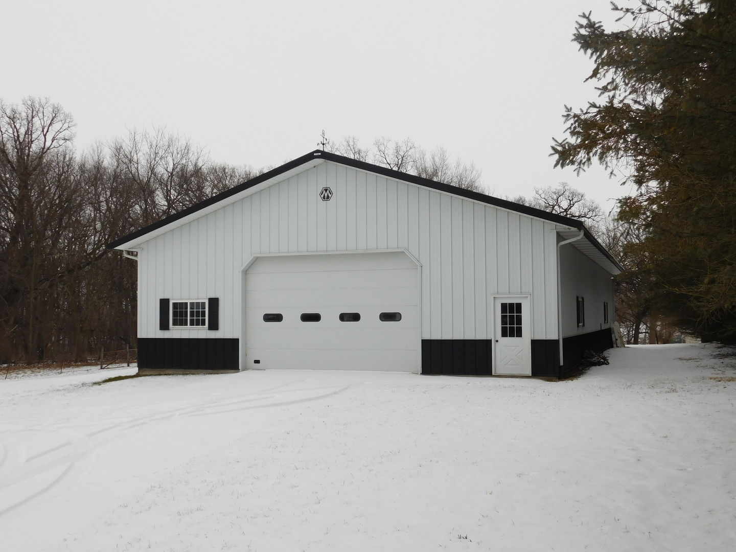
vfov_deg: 39.7
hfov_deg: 51.4
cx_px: 368
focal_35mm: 36
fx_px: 765
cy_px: 276
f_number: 3.5
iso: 125
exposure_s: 1/500
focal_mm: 6.3
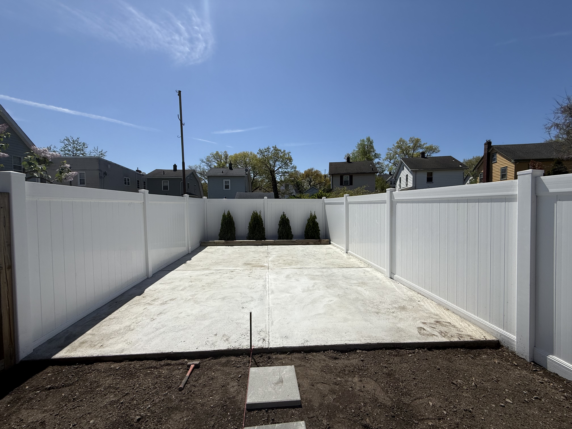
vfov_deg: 85.7
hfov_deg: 102.1
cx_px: 286
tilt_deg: -2.1
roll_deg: +0.0
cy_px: 214
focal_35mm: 14
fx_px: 231
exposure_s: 1/5618
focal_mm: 2.22
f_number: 2.2
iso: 50
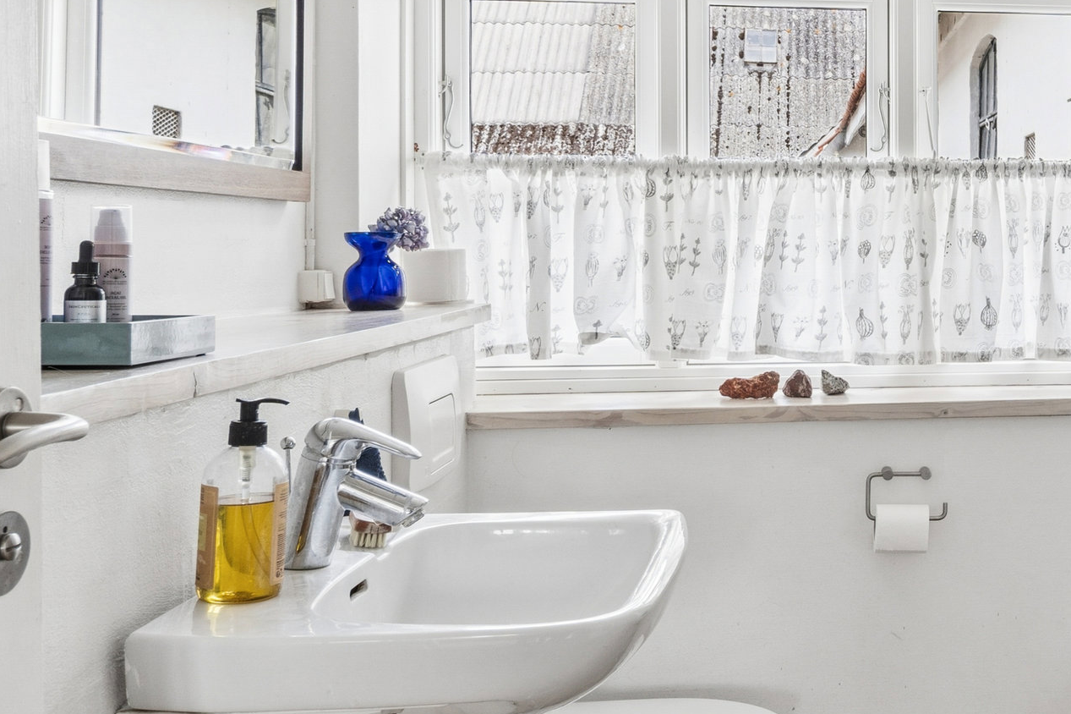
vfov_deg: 29.0
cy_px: 286
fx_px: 1374
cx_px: 1050
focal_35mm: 46
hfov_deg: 38.3
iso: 200
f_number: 8
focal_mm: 13
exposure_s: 1/30
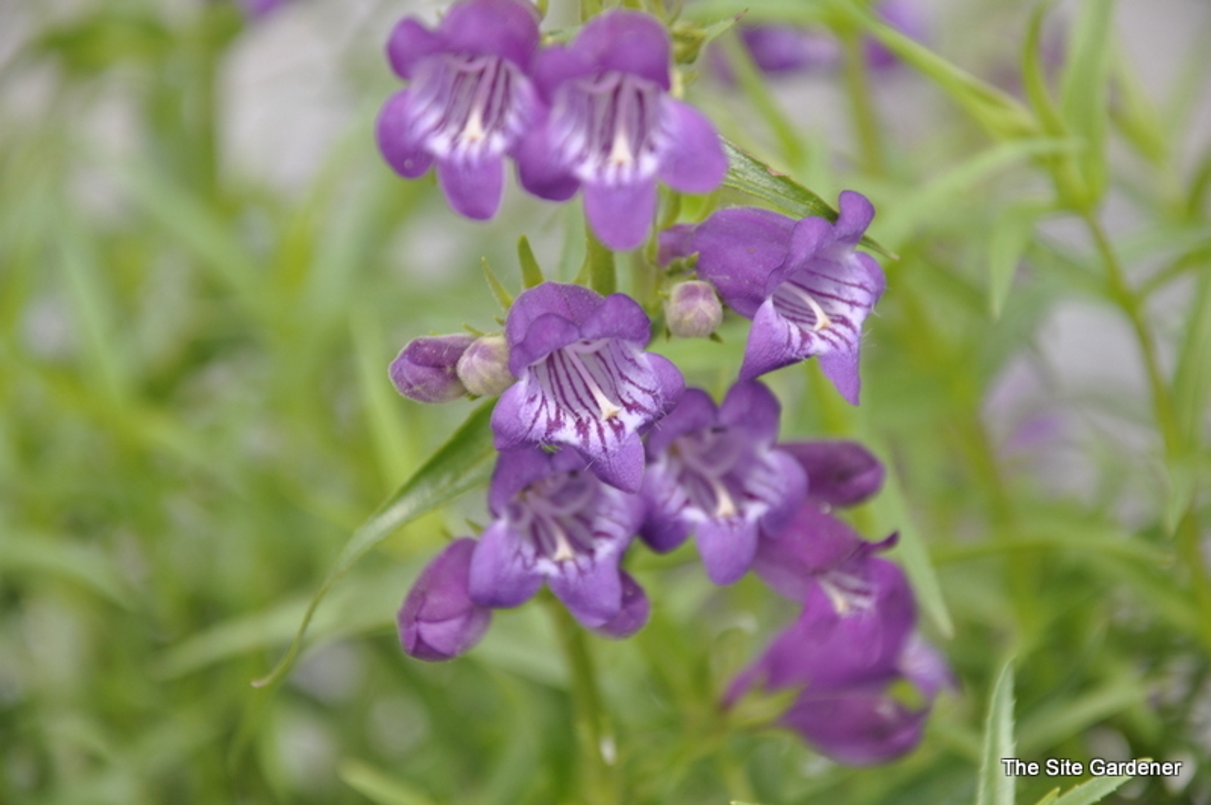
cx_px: 606
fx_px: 5294
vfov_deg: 8.7
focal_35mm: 158
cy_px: 402
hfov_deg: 13.1
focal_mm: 105
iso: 200
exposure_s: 1/180
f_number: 6.7
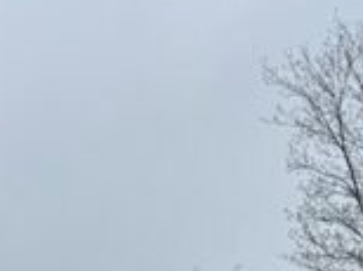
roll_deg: +0.0
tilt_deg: +7.4
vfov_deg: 10.9
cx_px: -108
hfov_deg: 15.1
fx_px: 1309
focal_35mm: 125
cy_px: 526
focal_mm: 6.76
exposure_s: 1/1727
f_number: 1.78
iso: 80
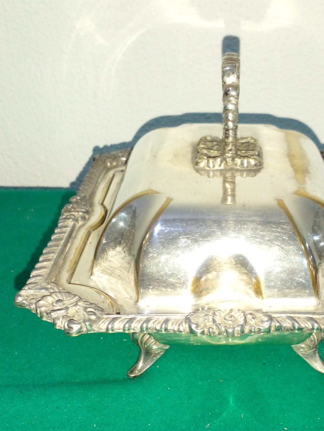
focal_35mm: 45
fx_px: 562
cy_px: 287
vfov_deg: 41.5
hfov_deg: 31.8
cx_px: 228
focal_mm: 3.6
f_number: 1.9
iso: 160
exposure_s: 1/50
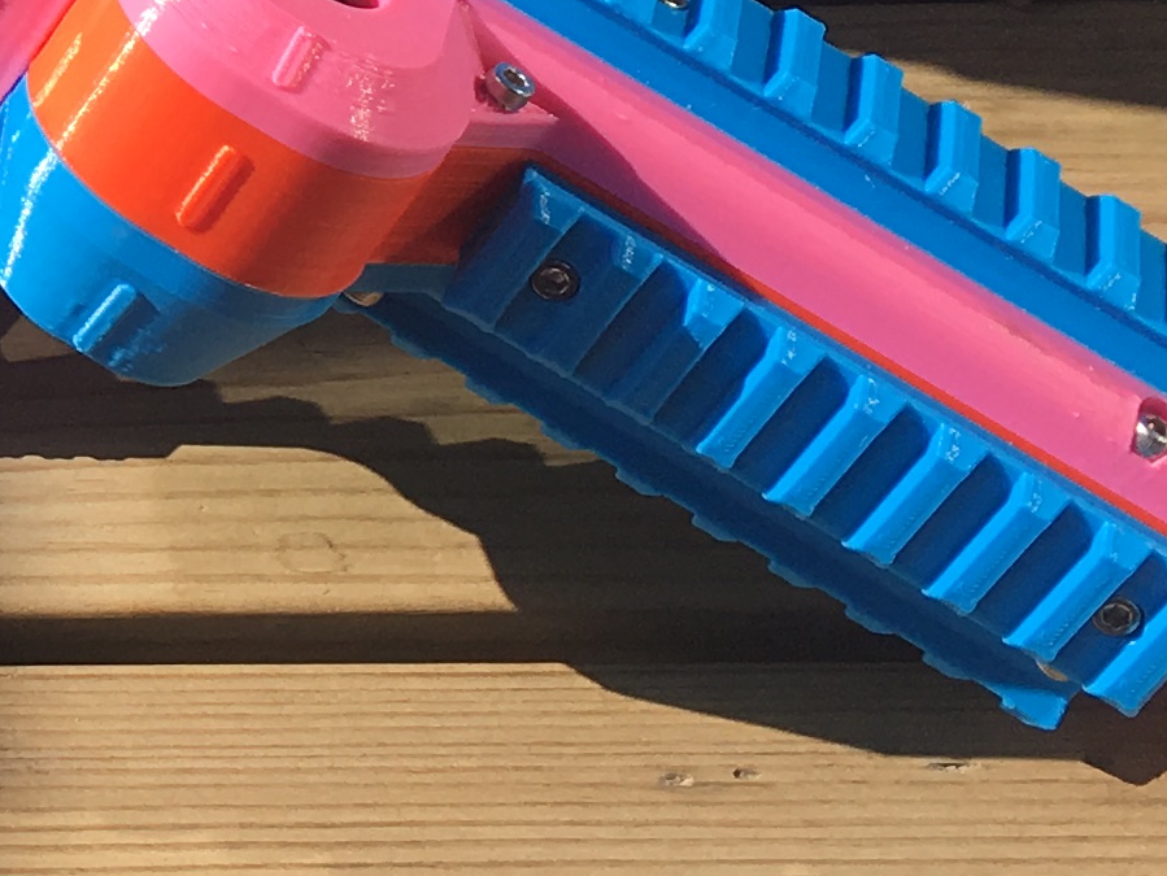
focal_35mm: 130
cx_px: -671
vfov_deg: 11.1
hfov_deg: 14.0
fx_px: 4384
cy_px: -297
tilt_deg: -48.3
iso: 25
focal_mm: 4.15
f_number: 2.2
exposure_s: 1/1040
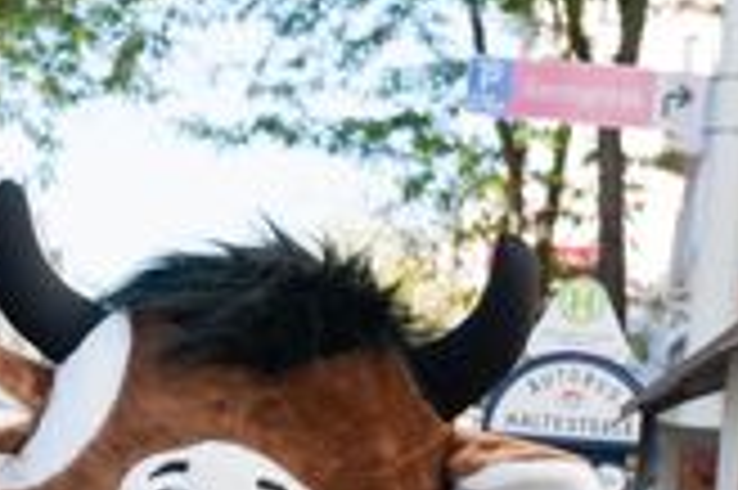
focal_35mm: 150
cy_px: 591
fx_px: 3072
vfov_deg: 9.0
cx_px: -288
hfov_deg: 13.1
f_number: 6.3
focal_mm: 48
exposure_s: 1/200
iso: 400
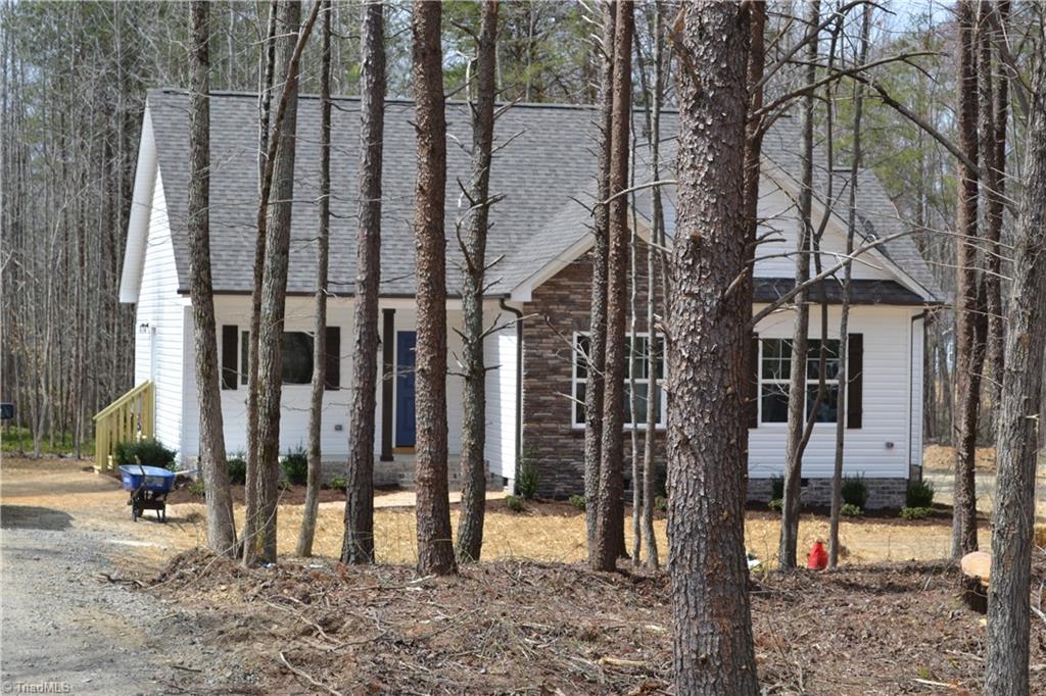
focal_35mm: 82
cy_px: 348
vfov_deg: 16.5
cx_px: 523
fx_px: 2396
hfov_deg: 24.6
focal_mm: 55
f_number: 7.1
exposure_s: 1/200
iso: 100
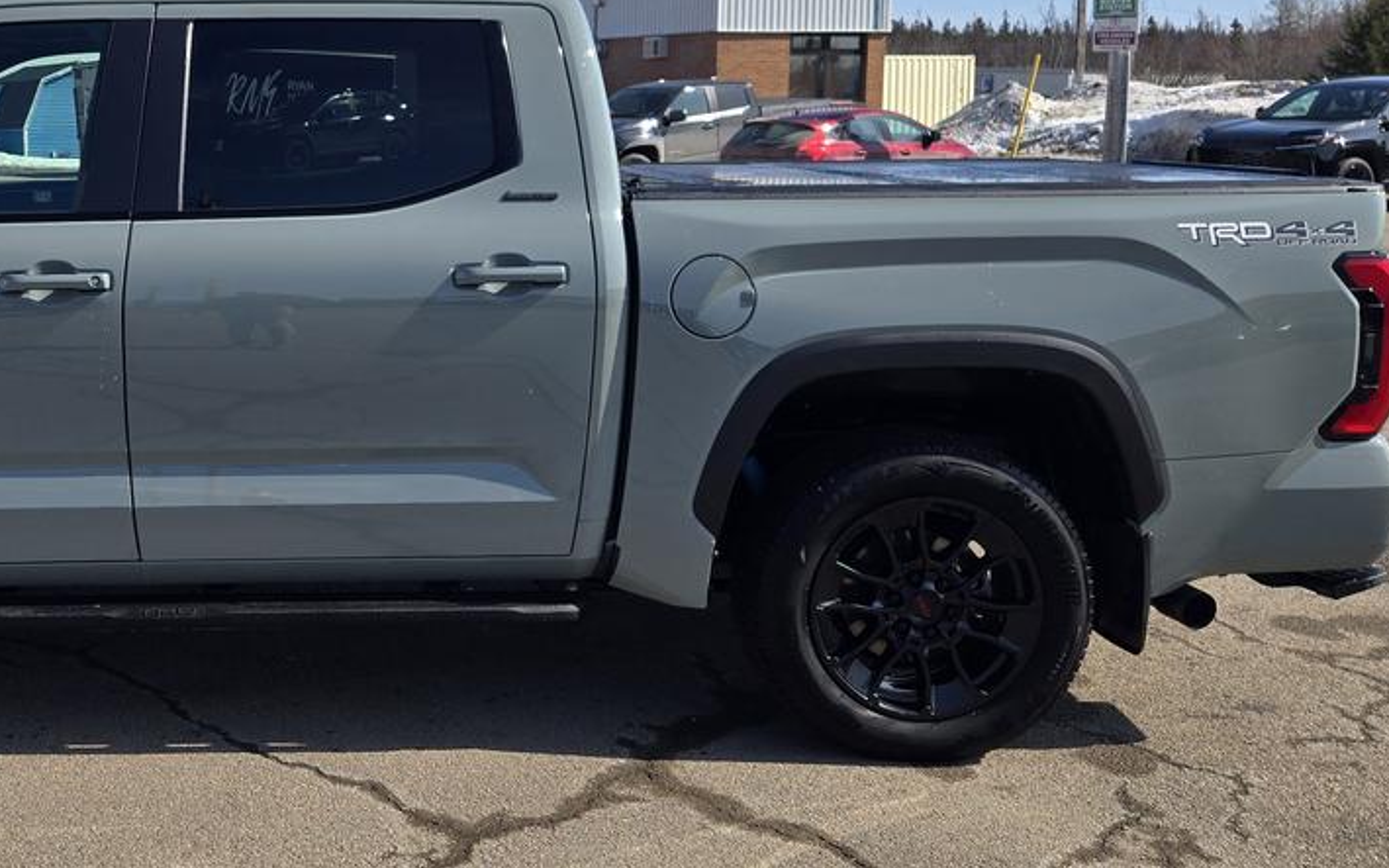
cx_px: 241
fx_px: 1665
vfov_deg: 29.0
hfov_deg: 42.8
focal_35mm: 44
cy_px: 276
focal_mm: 5.4
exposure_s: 1/1824
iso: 25
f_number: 1.8
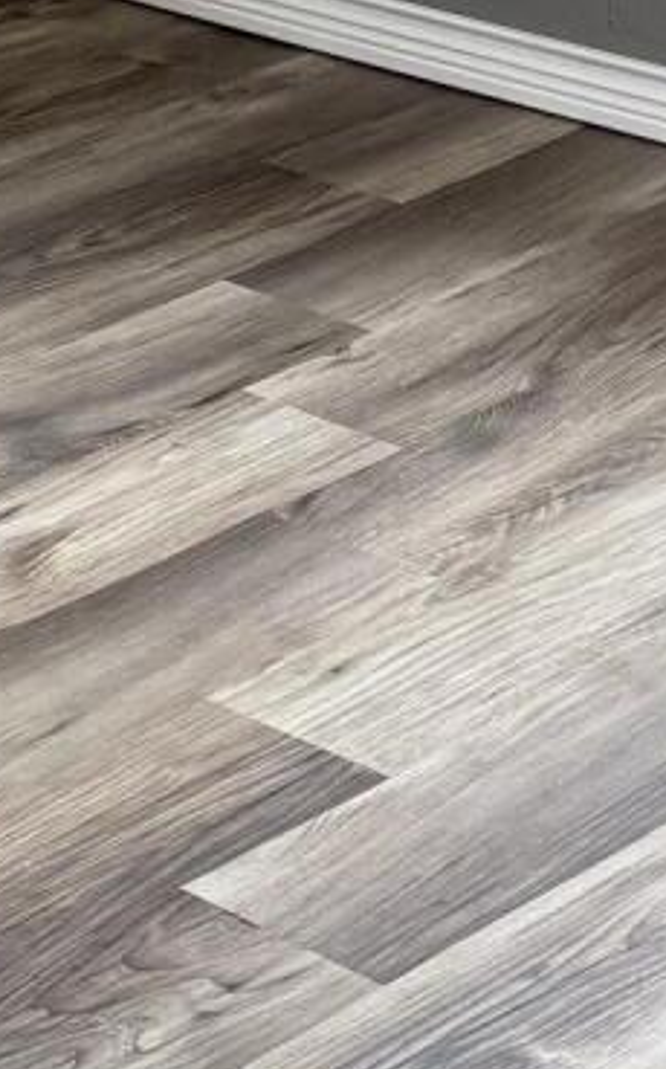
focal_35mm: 138
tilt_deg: -10.0
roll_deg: +2.5
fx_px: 4015
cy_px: -490
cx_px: -1297
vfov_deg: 14.3
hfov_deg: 8.2
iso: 200
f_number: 1.78
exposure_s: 1/120
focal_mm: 6.76
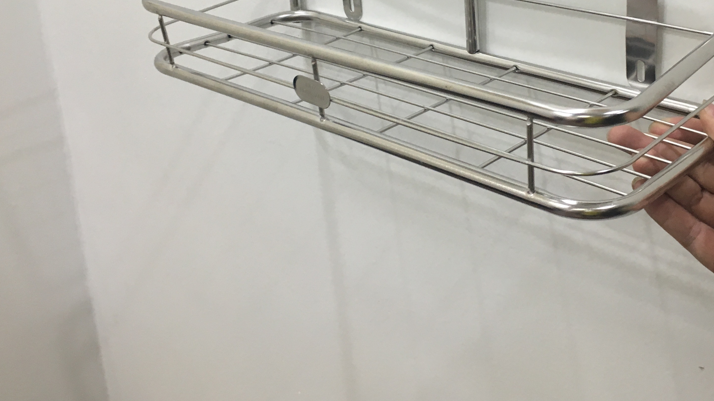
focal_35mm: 45
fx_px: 852
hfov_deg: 45.1
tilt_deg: -22.4
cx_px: 446
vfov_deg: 26.0
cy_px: 71
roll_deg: -2.0
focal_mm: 4.15
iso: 100
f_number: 2.2
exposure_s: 1/33
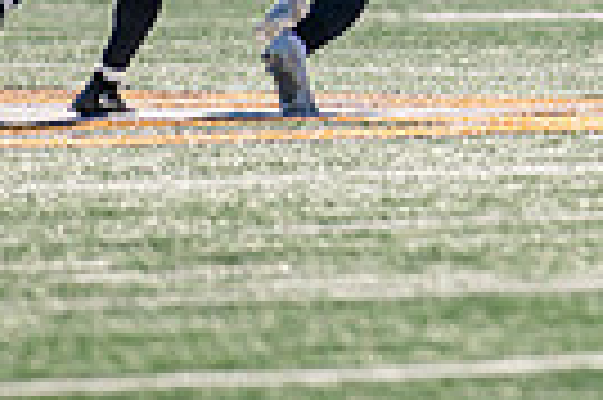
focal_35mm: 1301
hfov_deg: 1.6
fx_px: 21765
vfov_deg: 1.1
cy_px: -461
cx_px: 796
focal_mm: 300
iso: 200
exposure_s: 1/1250
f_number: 3.5
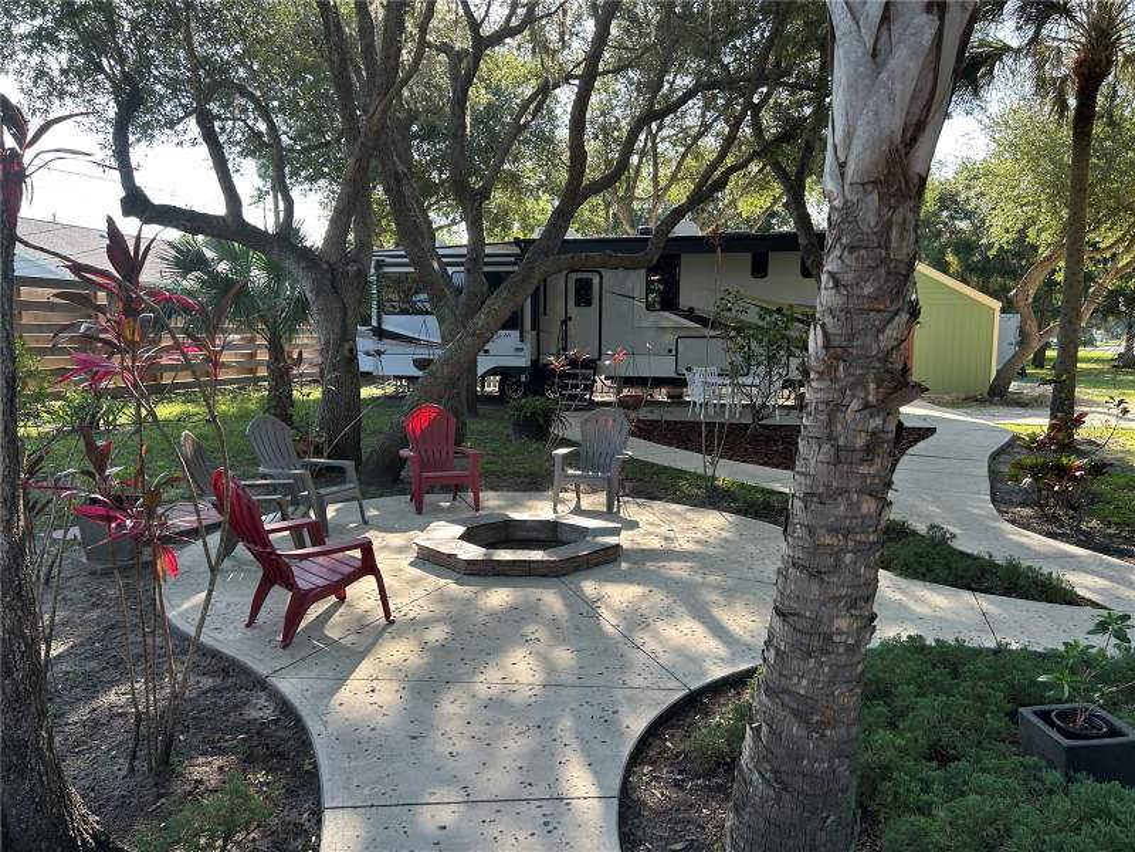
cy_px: 426
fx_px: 852
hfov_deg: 67.3
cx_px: 568
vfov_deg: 53.1
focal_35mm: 26
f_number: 1.5
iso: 50
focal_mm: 5.7
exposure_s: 1/458
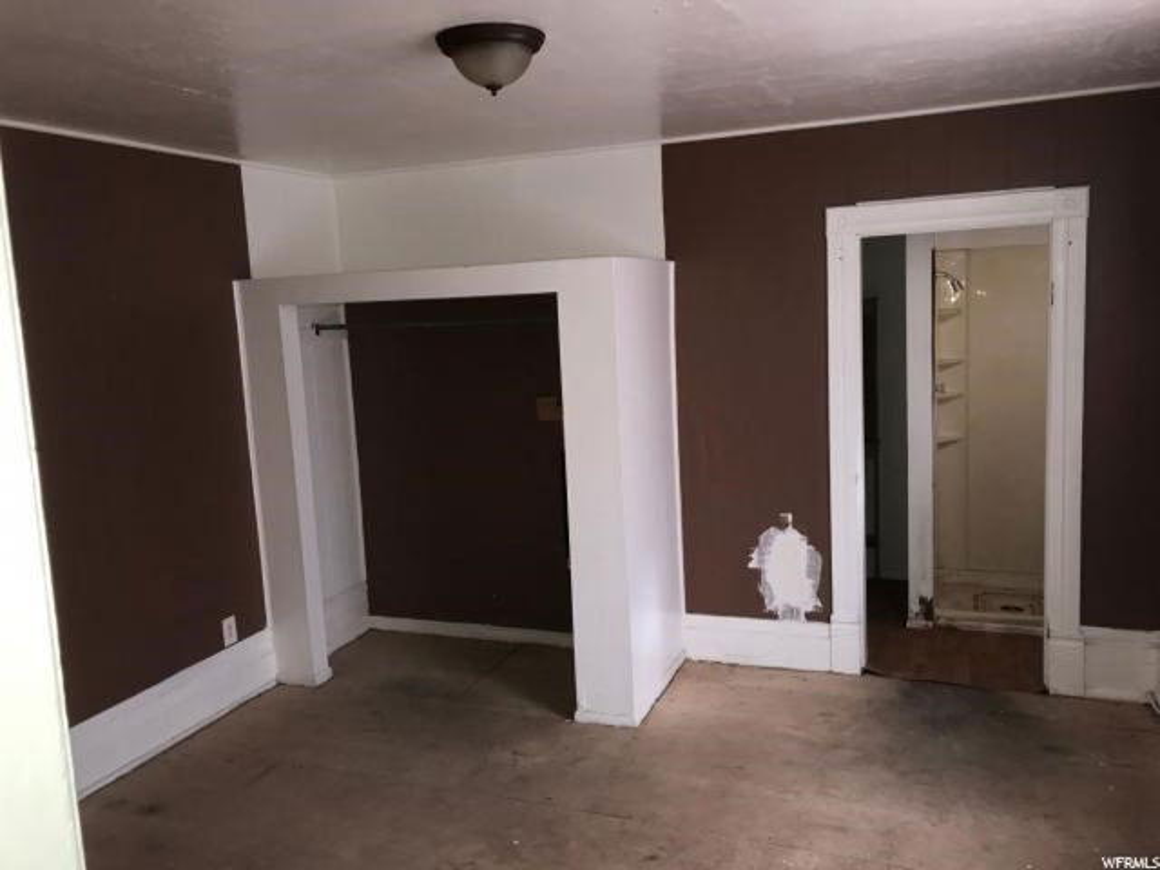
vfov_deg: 49.7
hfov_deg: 63.4
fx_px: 938
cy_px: 435
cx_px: 580
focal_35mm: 28
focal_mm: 3.99
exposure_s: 1/30
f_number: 1.8
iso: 64
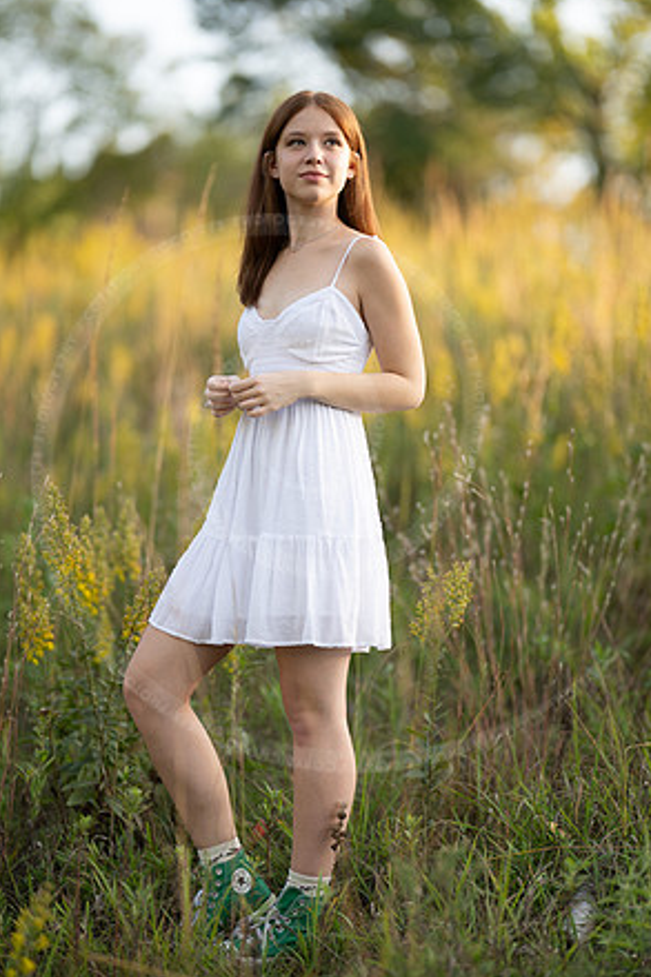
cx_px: 331
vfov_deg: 23.4
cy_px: 484
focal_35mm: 87
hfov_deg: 15.7
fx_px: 2362
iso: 100
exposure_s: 1/1600
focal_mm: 85
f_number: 1.2
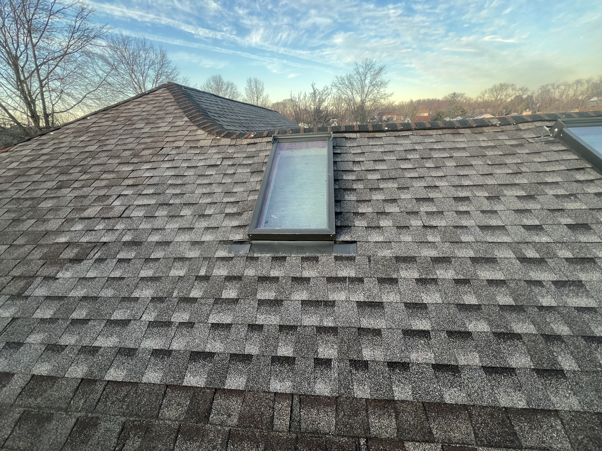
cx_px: 301
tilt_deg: -24.2
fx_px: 226
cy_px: 226
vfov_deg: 89.9
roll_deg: +3.4
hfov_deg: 106.2
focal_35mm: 13
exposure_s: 1/99
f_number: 1.8
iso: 50
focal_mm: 1.57
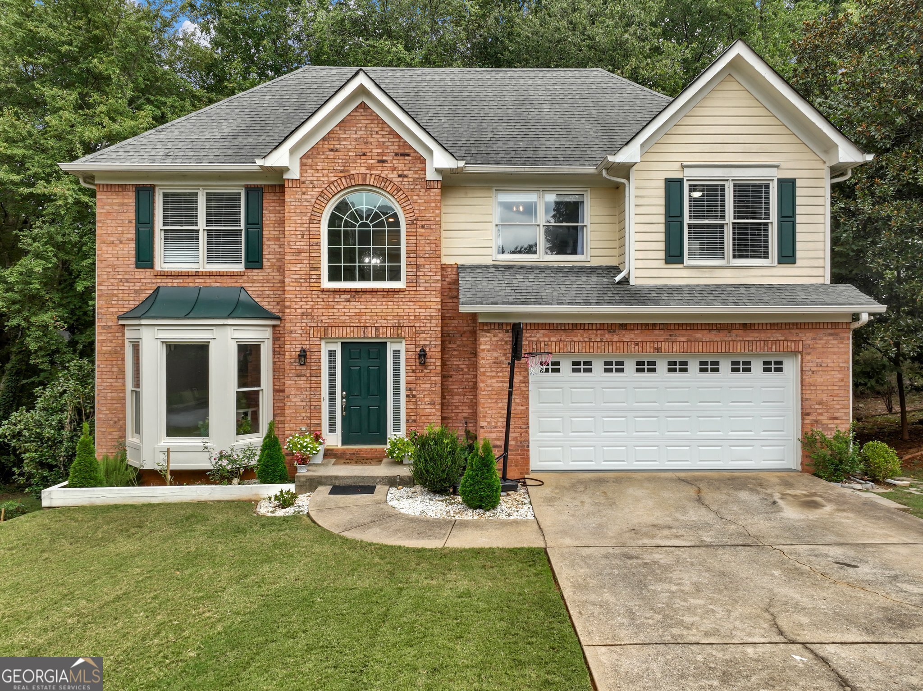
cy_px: 346
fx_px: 640
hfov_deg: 71.6
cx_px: 462
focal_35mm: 24
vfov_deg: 56.8
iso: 100
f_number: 8
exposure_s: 1/30
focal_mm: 12.29
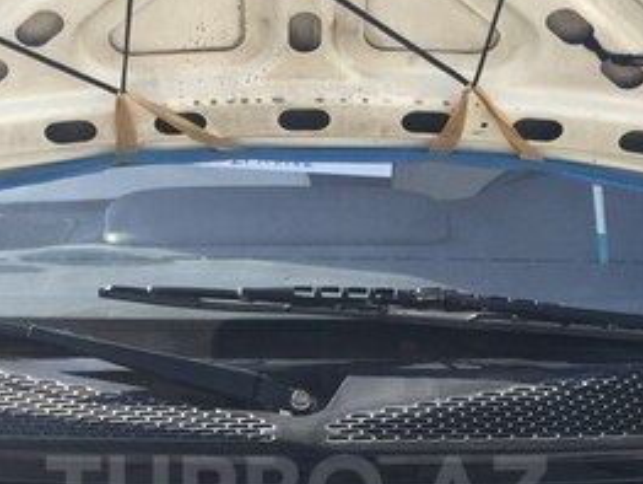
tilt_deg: -15.6
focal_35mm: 73
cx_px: 297
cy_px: 493
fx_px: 1357
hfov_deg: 26.6
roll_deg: -1.9
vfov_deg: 19.6
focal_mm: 4.15
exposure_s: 1/682
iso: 32
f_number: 2.2
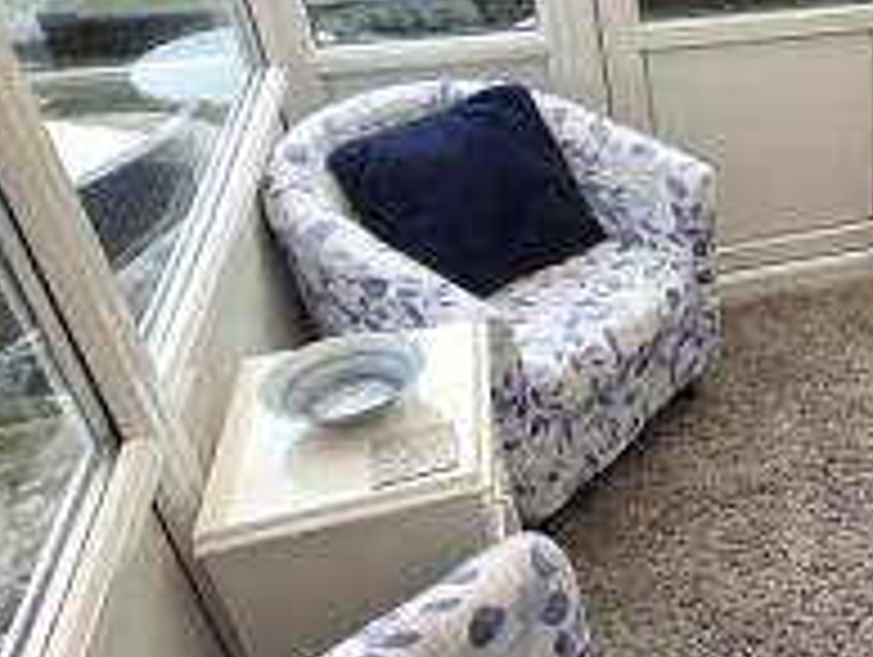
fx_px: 985
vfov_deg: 36.5
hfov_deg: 37.3
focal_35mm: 39
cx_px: 1028
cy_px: 214
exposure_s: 1/458
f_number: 1.9
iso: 40
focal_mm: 2.2
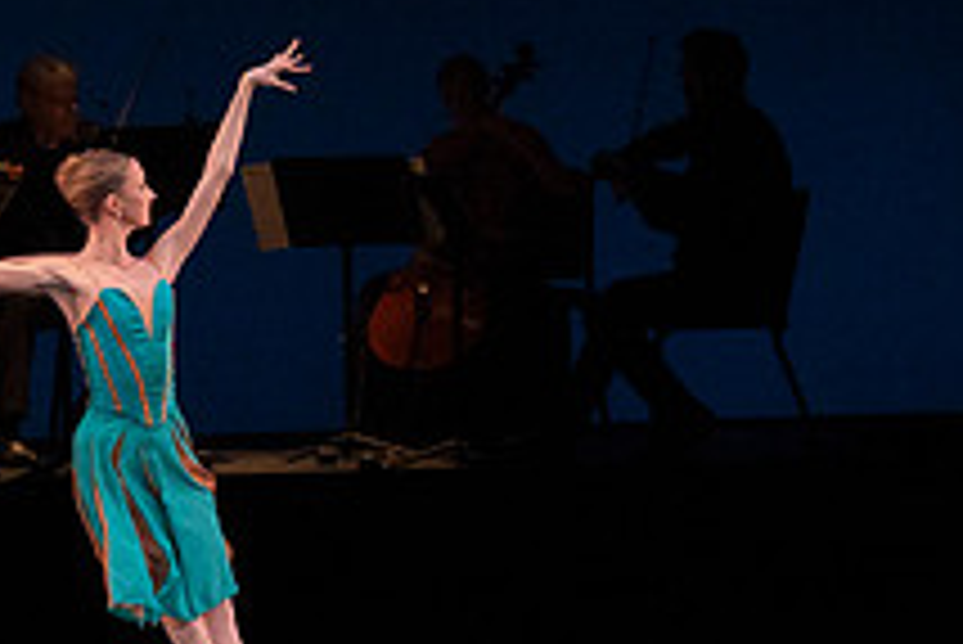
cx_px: -135
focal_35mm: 531
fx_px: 14213
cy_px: 367
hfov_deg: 3.9
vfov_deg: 2.6
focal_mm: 196
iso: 8000
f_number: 7.1
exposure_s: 1/400
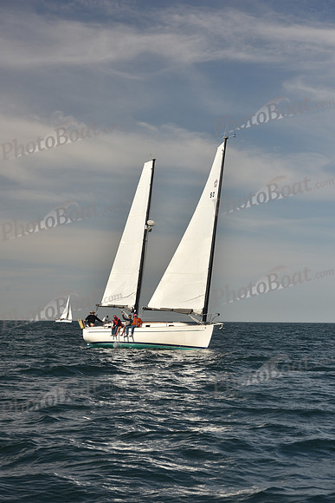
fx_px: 1116
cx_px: 168
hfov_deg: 17.1
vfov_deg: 25.4
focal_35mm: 80
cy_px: 252
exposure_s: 1/640
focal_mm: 80
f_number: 9
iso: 250
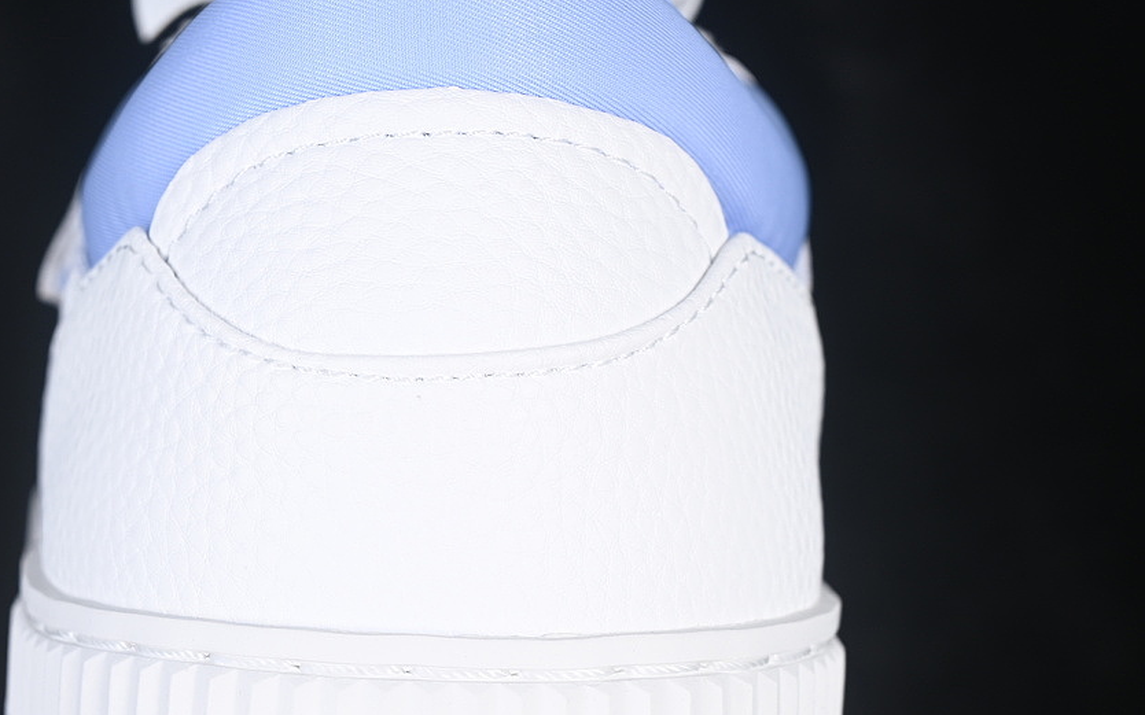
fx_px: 3089
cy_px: 421
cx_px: 439
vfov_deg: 13.2
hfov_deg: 21.0
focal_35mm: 99
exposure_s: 1/80
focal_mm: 50
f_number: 7.1
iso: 160
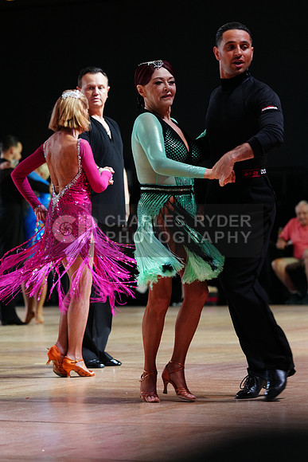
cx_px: 154
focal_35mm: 145
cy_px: 231
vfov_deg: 14.2
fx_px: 1860
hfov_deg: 9.5
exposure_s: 1/320
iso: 2500
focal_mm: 145
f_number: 4
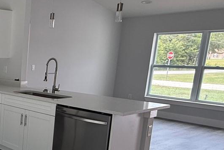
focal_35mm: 44
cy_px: 101
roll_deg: -1.6
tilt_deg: -8.3
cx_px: -61
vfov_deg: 30.3
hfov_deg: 33.5
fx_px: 274
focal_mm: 2.22
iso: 50
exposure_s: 1/60
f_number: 2.2
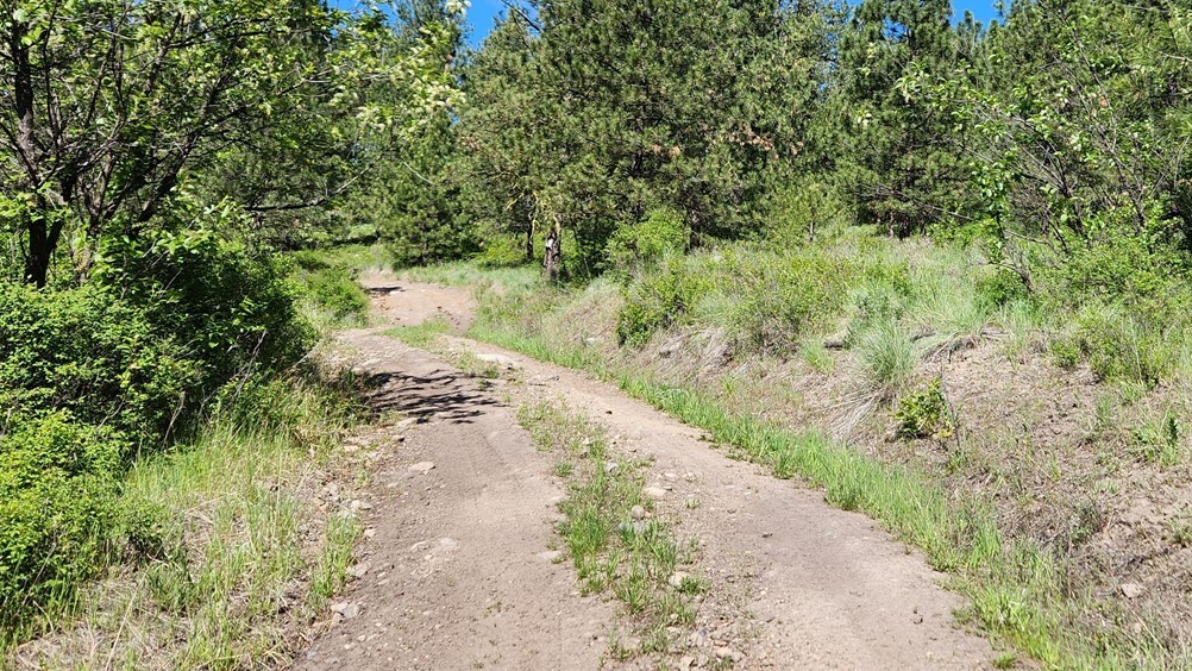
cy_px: 139
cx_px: 803
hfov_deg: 49.5
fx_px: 1264
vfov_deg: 29.1
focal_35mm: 40
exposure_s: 1/1148
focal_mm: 5.4
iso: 20
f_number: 1.8
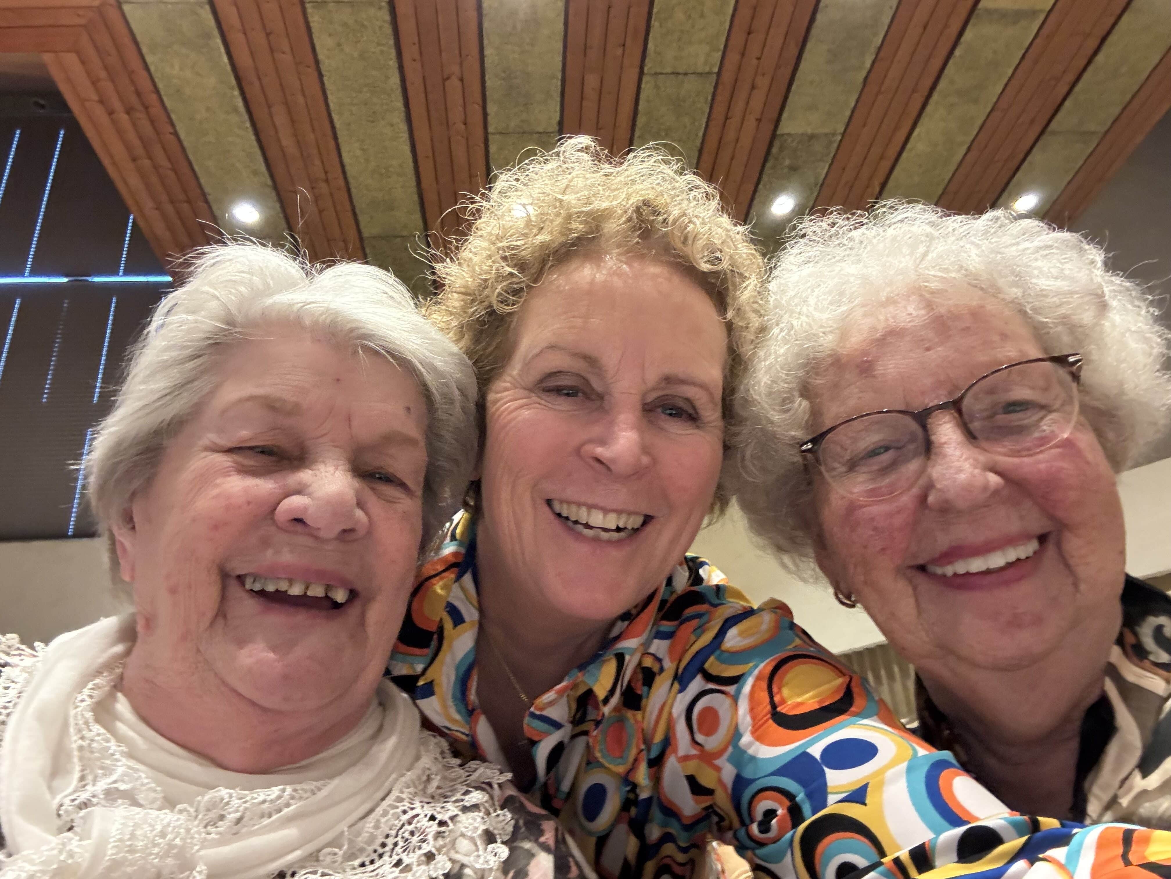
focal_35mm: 23
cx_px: 586
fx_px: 778
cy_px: 440
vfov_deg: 58.9
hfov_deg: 73.9
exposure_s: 1/25
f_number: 1.9
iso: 500
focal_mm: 2.69
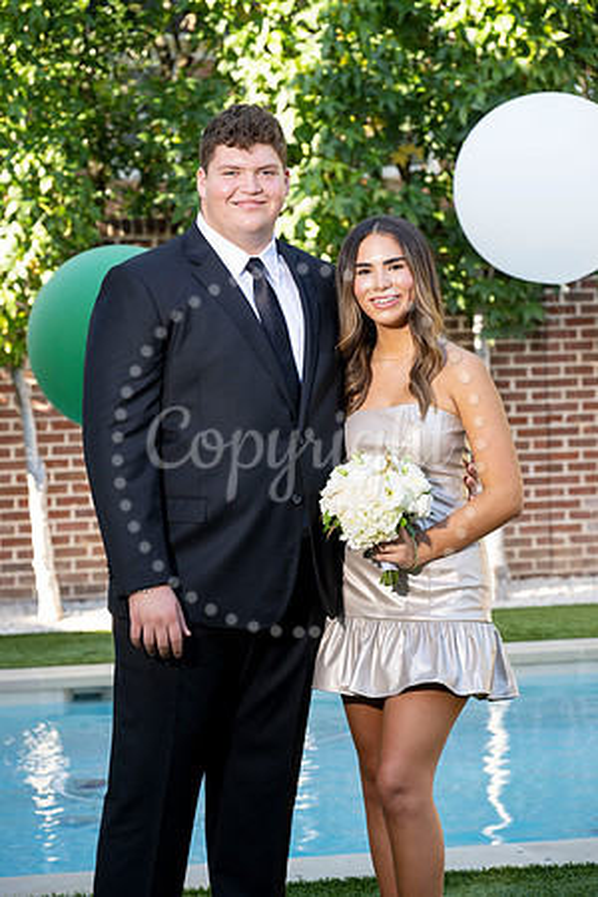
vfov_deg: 20.8
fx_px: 2442
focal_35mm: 98
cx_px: 299
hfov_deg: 14.0
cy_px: 448
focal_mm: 98
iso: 400
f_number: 5.6
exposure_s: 1/200
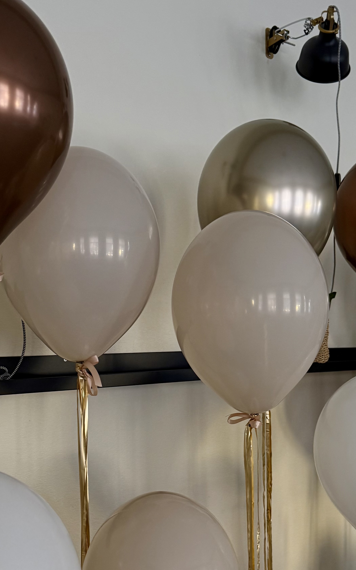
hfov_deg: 29.8
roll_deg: -0.7
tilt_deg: -5.1
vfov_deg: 45.2
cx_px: 211
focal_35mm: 43
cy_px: 400
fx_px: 667
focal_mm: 6.76
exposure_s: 1/67
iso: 200
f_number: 1.78
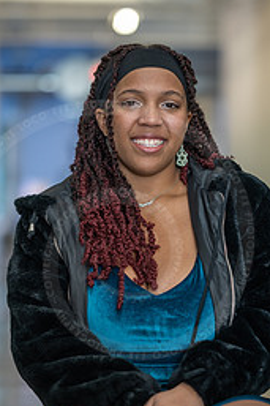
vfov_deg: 13.7
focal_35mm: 149
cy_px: 292
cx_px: 145
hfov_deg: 9.2
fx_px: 1678
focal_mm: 85
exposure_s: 1/100
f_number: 1.8
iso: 400
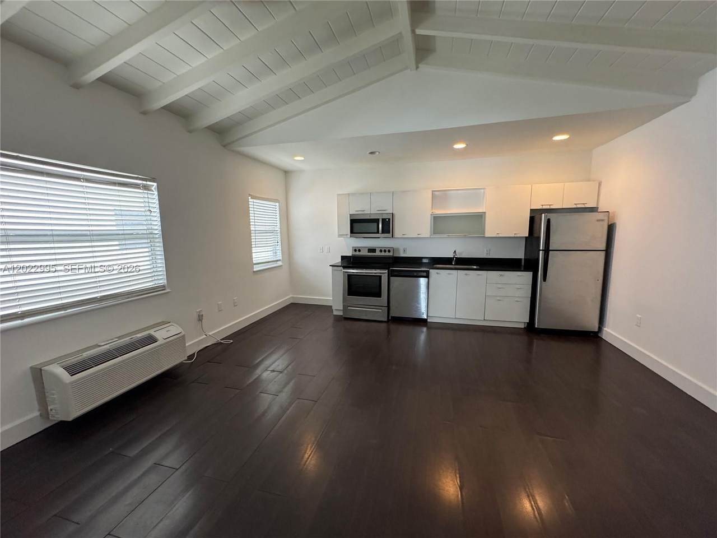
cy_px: 269
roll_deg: +0.4
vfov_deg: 85.7
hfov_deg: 102.1
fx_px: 290
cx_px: 358
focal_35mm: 14
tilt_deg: -7.3
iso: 320
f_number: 2.2
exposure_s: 1/120
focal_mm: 2.22
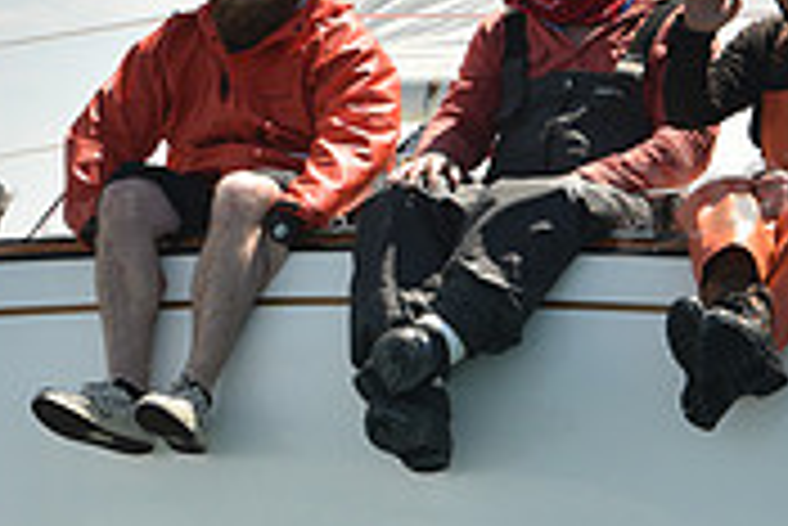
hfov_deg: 5.0
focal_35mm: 415
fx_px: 9091
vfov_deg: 3.3
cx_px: 374
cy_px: 438
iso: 320
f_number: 9
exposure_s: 1/800
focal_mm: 125
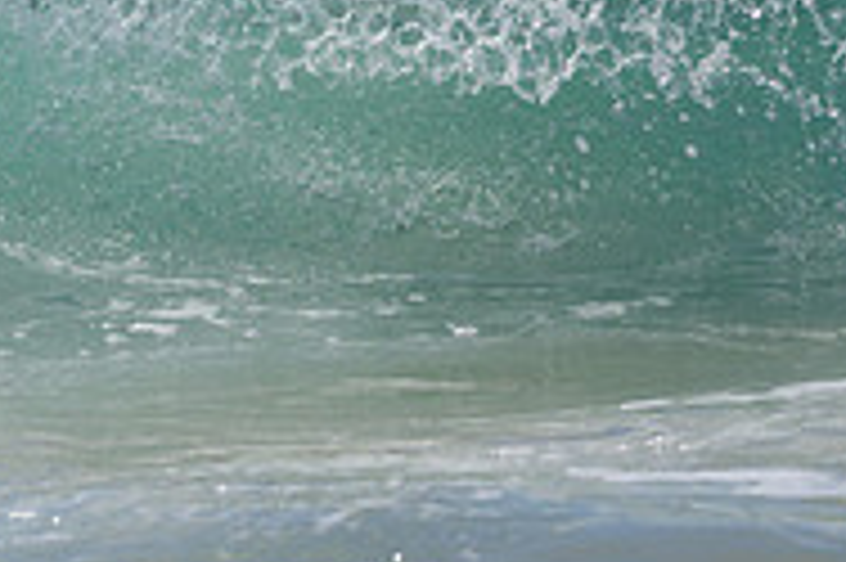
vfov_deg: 1.2
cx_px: -84
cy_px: -307
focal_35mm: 1173
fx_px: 27541
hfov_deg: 1.8
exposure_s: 1/2000
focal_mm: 310
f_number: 5.6
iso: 125
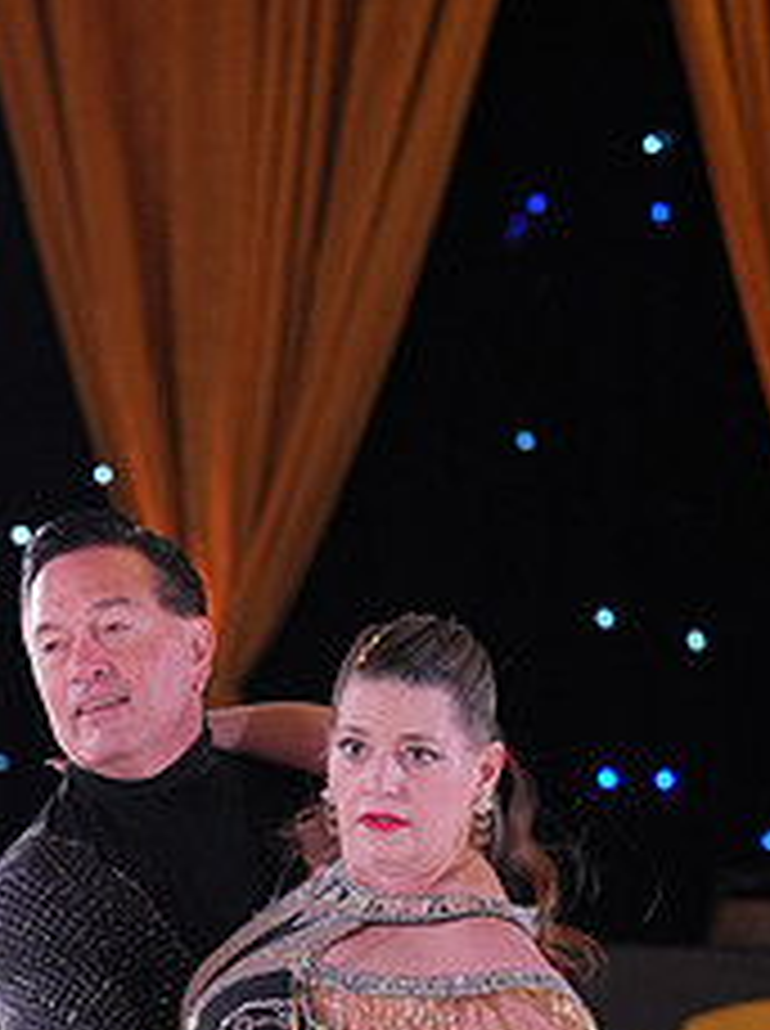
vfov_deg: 6.4
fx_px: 9220
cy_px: 1219
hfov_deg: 4.8
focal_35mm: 310
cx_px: 74
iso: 1250
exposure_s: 1/400
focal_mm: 127
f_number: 4
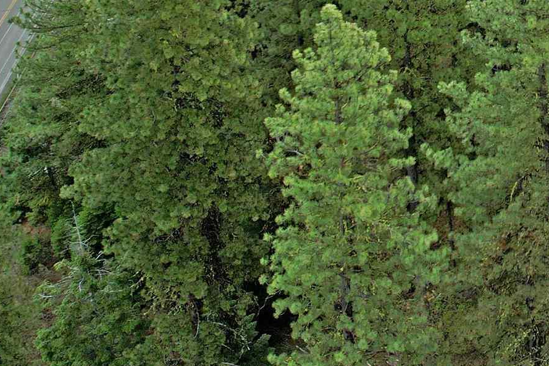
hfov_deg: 23.2
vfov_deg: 16.3
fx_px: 1159
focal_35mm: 76
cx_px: 743
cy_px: -189
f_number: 2.8
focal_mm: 8.38
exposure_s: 1/1250
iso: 100
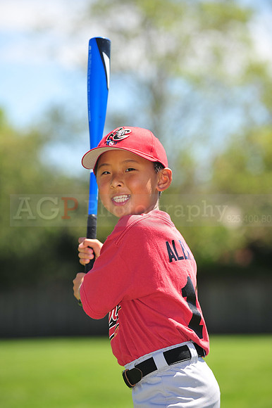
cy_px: 204
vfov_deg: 10.3
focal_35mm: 200
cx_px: 136
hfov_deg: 6.9
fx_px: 2269
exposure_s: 1/640
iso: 200
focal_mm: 200
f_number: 4.5
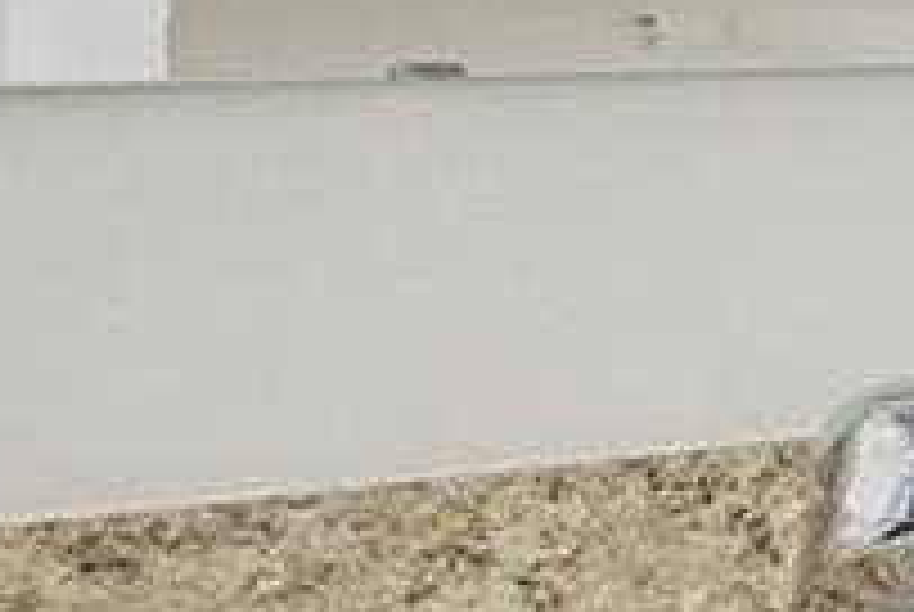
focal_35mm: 118
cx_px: 2882
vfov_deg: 11.6
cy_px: 68
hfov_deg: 10.6
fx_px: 3000
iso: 500
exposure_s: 1/3.33
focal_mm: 10
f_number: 9
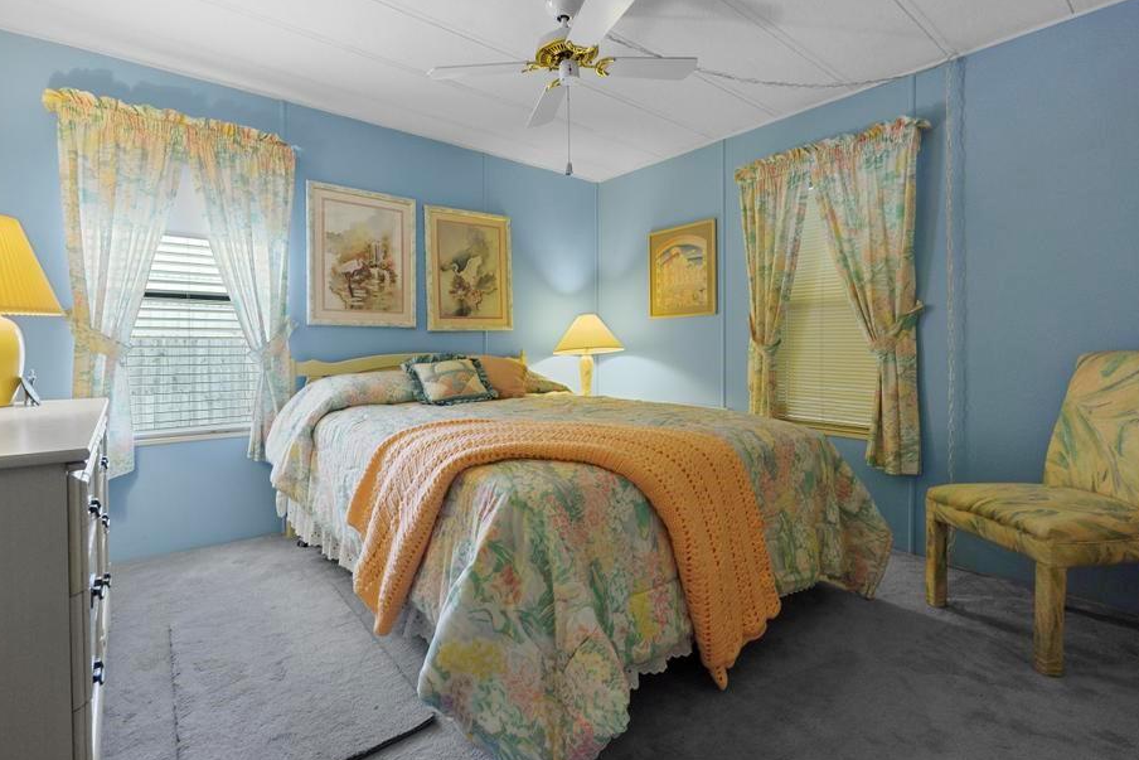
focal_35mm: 17
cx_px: 553
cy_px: 357
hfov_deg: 93.2
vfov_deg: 70.4
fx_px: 538
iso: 100
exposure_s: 1/8
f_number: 6.3
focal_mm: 10
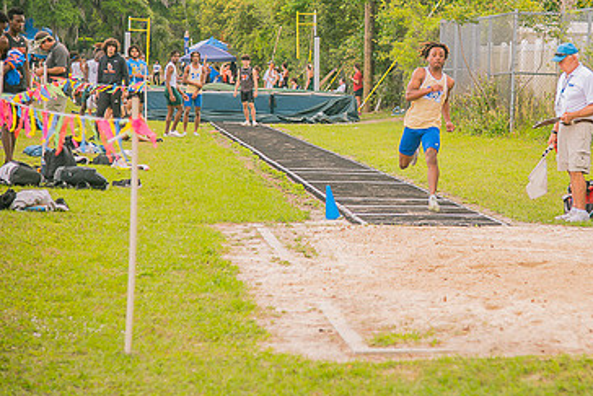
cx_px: 443
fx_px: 2257
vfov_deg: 10.0
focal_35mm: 137
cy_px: 134
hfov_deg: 14.9
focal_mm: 86
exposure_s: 1/200
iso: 200
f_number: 4
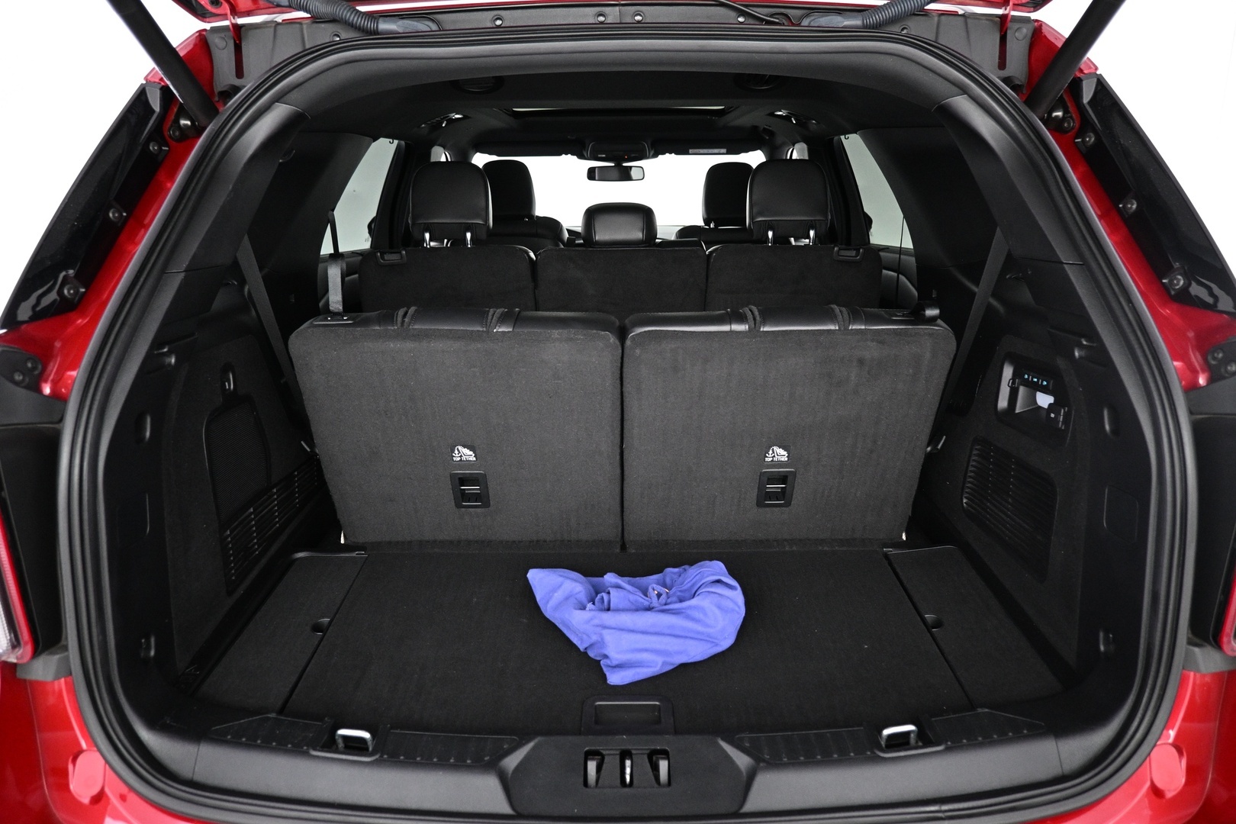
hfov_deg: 73.7
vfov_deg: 53.1
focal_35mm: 24
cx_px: 618
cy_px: 412
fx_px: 824
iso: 1600
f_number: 3.5
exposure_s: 1/20
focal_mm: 16
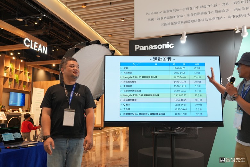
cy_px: 84
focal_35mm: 30
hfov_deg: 61.9
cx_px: 125
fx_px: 208
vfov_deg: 43.6
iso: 640
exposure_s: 1/80
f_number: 4.5
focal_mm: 20
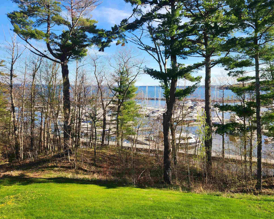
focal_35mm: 28
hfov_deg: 61.9
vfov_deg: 51.4
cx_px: 157
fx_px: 227
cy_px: 97
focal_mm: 5.4
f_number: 1.8
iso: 20
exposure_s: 1/812
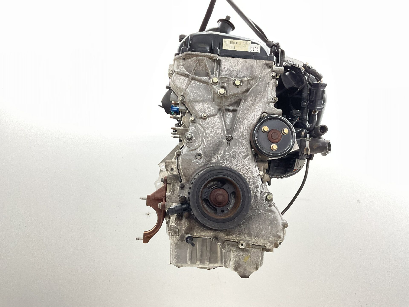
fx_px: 343
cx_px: 204
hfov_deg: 61.7
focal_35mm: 29
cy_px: 154
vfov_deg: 48.2
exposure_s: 1/50
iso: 160
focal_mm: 3
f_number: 1.8
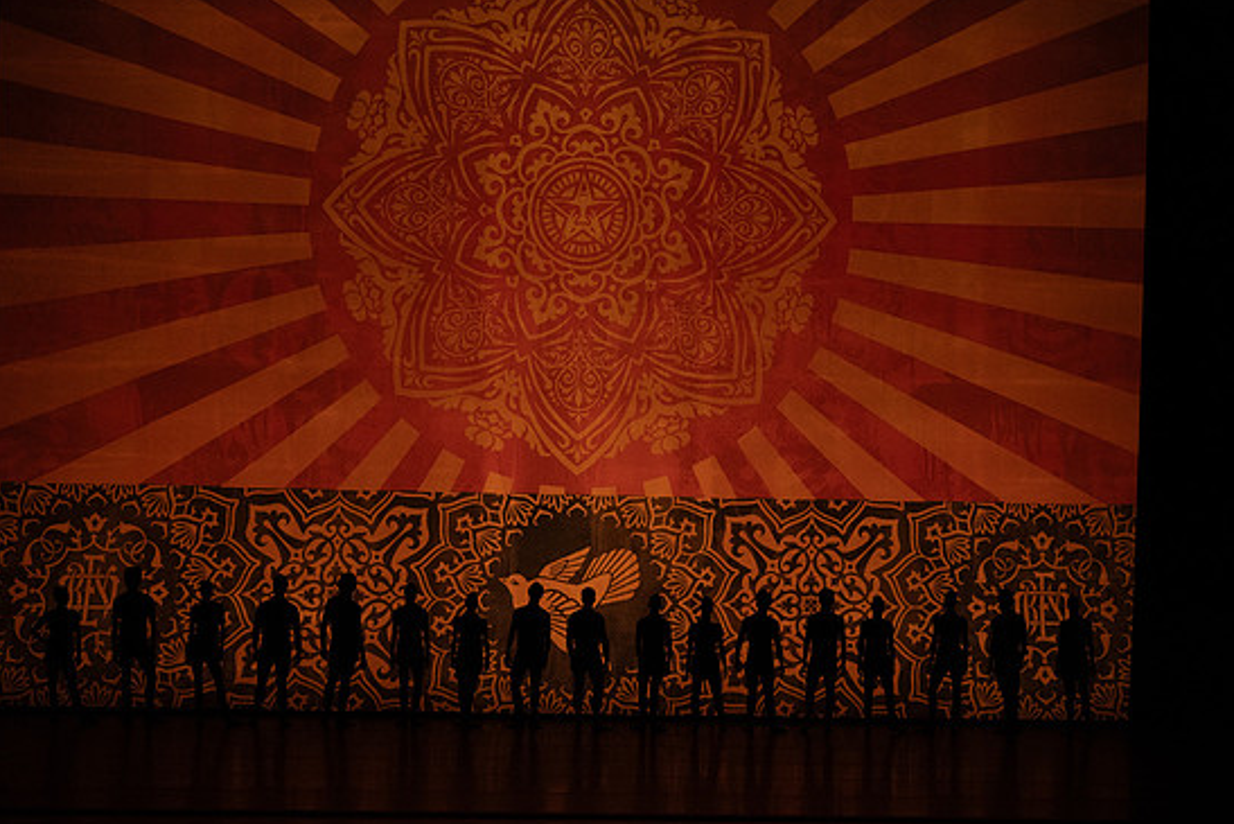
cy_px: 407
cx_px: 614
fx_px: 3634
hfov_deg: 19.3
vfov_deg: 12.9
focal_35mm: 106
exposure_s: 1/400
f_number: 6.3
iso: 6400
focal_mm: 100
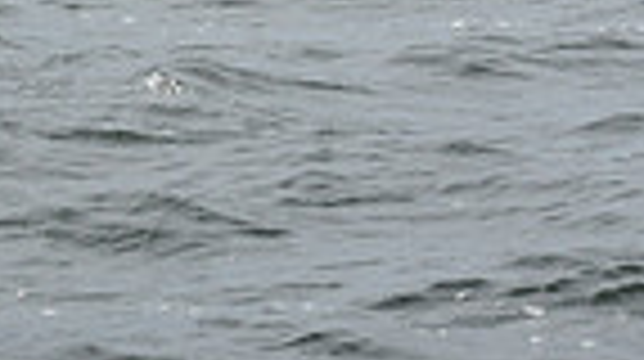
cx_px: -155
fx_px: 6668
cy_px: -850
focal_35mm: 391
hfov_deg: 5.5
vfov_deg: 3.0
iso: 320
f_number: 11
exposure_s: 1/1000
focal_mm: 92
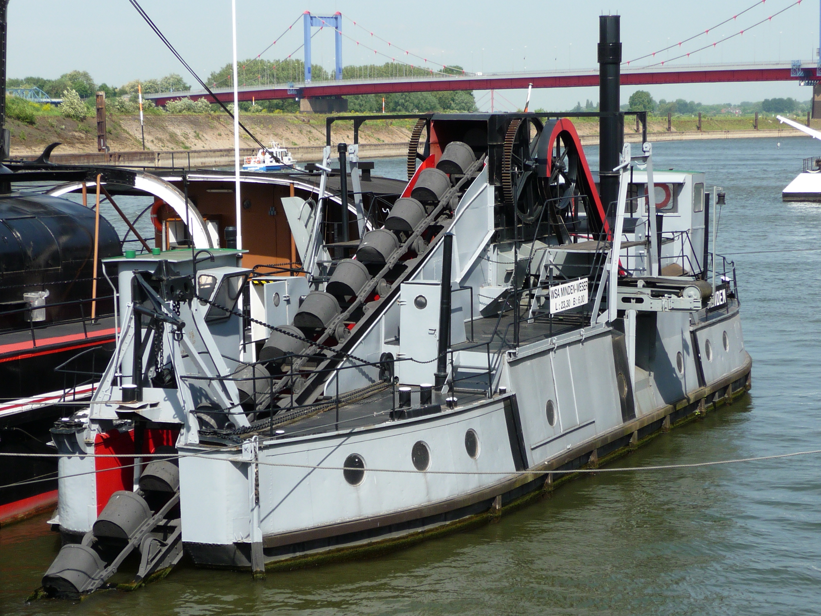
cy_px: 308
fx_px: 1897
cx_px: 410
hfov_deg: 24.4
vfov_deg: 18.4
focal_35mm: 80
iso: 100
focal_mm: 10.5
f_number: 4.5
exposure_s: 1/500
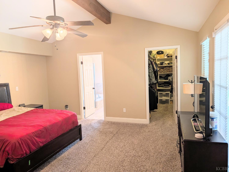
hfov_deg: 71.5
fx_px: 159
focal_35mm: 24
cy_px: 86
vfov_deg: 56.9
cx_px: 114
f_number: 1.68
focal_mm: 6.9
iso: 29
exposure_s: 1/202
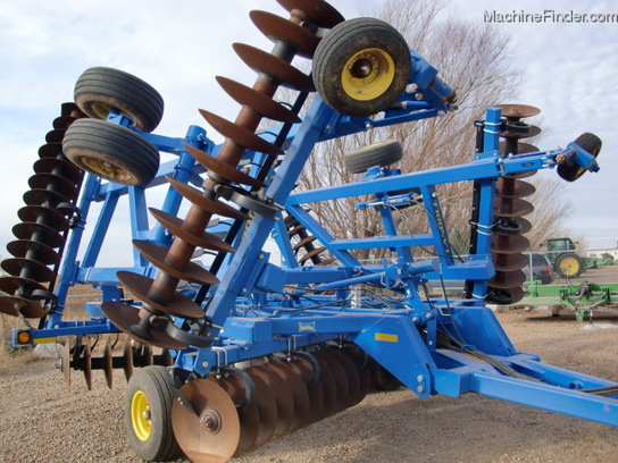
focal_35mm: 36
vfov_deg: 39.7
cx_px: 309
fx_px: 643
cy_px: 232
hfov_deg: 51.4
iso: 64
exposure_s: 1/500
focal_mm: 6.3
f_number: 2.8
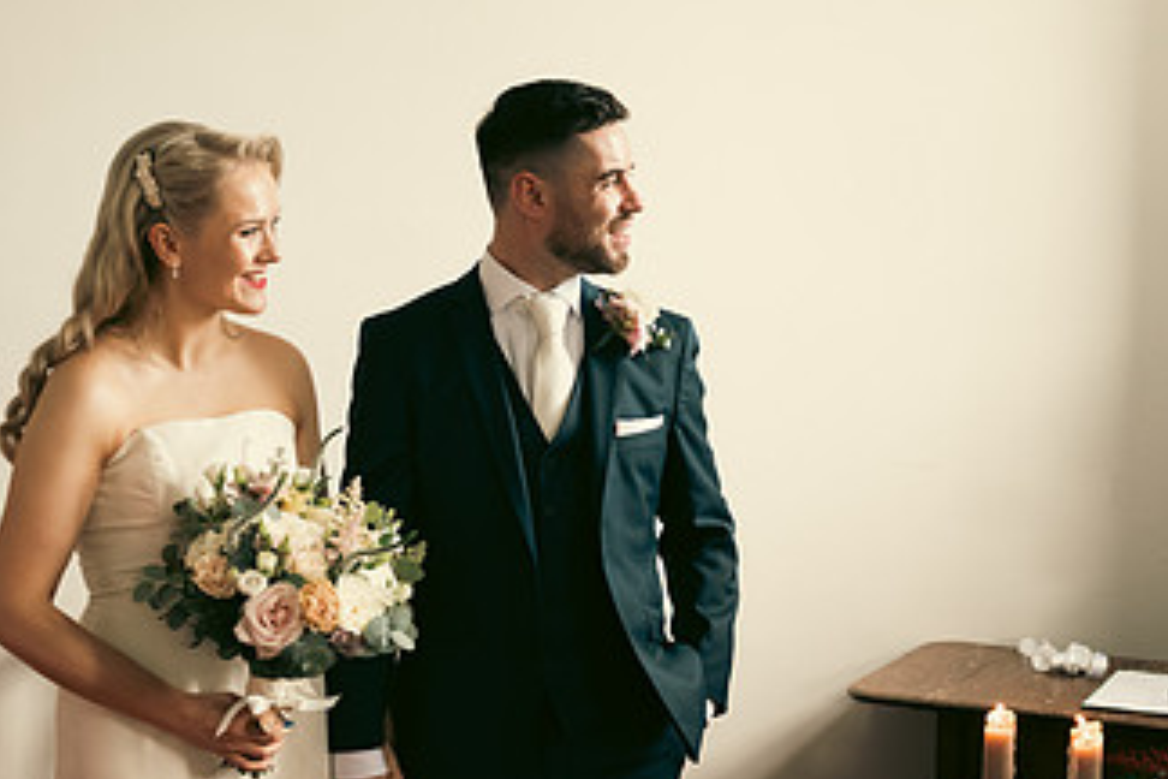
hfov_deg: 23.6
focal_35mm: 86
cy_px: 435
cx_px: 696
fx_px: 2790
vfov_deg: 15.9
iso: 800
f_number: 3.5
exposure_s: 1/160
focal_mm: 48
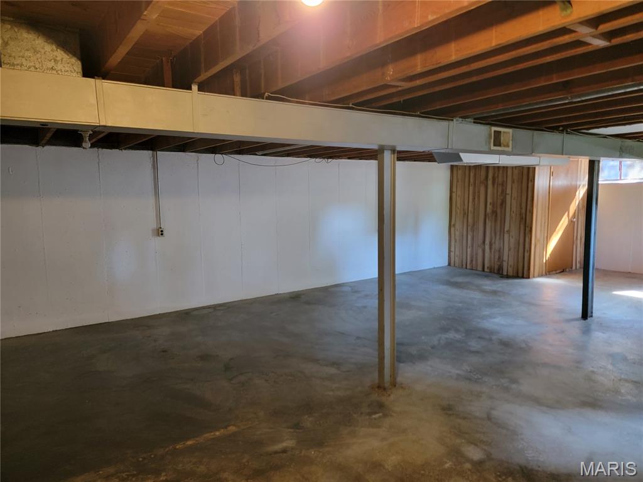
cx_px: 322
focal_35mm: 24
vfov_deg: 56.8
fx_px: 446
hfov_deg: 71.6
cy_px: 241
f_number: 1.8
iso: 500
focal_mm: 6.7
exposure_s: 1/30
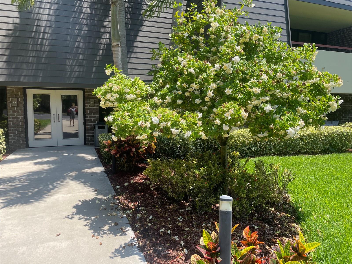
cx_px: 176
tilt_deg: -3.9
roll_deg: +1.9
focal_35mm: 26
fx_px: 264
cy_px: 132
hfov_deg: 67.3
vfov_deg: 53.1
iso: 32
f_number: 1.6
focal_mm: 4.2
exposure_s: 1/1350
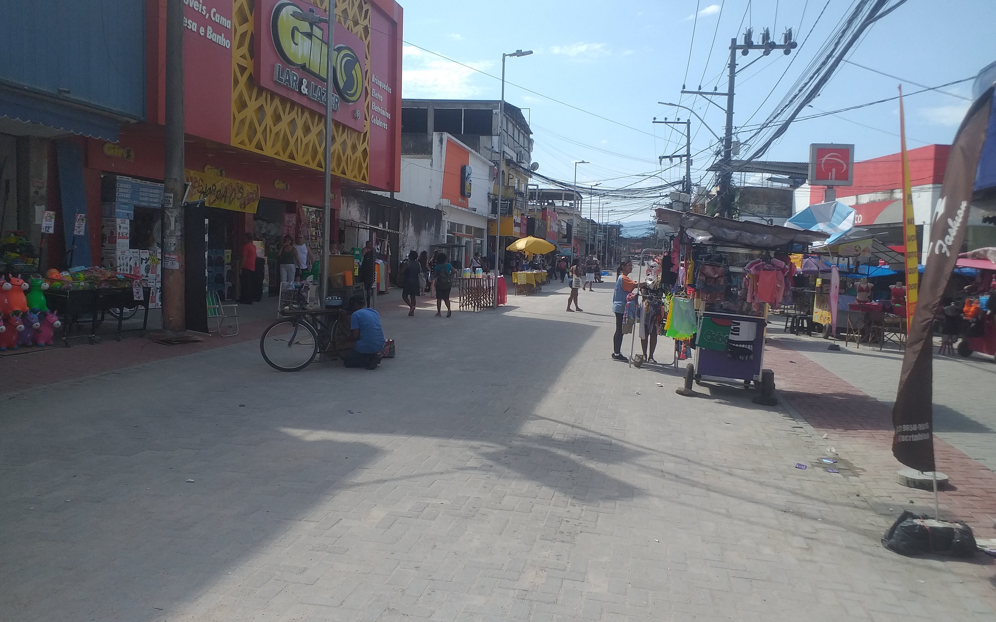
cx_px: 497
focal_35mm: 28
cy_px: 299
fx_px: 760
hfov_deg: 66.5
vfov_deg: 44.5
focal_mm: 3.6
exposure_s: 1/1556
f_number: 1.9
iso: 40
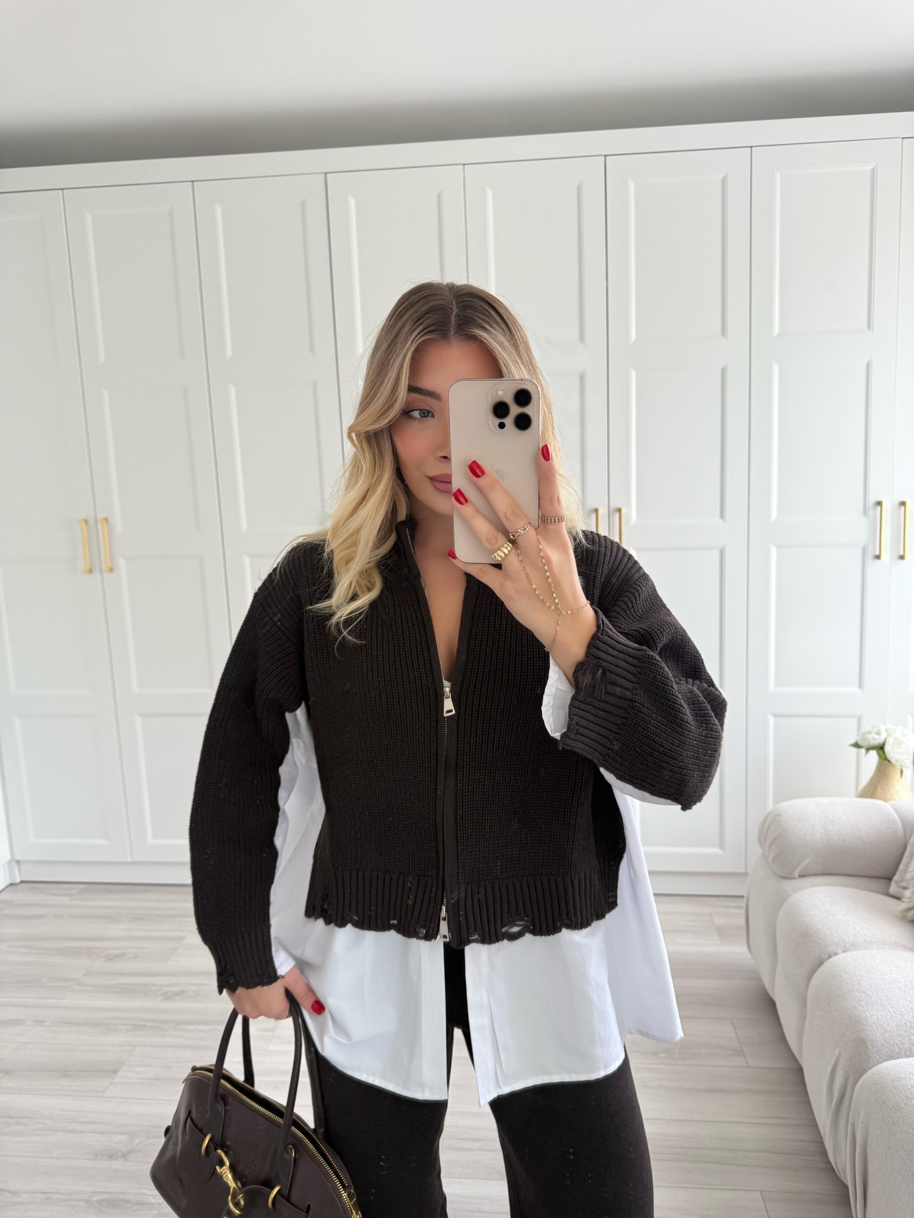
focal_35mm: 24
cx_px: 457
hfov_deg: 56.8
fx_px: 845
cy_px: 609
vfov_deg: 71.6
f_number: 1.78
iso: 100
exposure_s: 1/121
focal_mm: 6.76
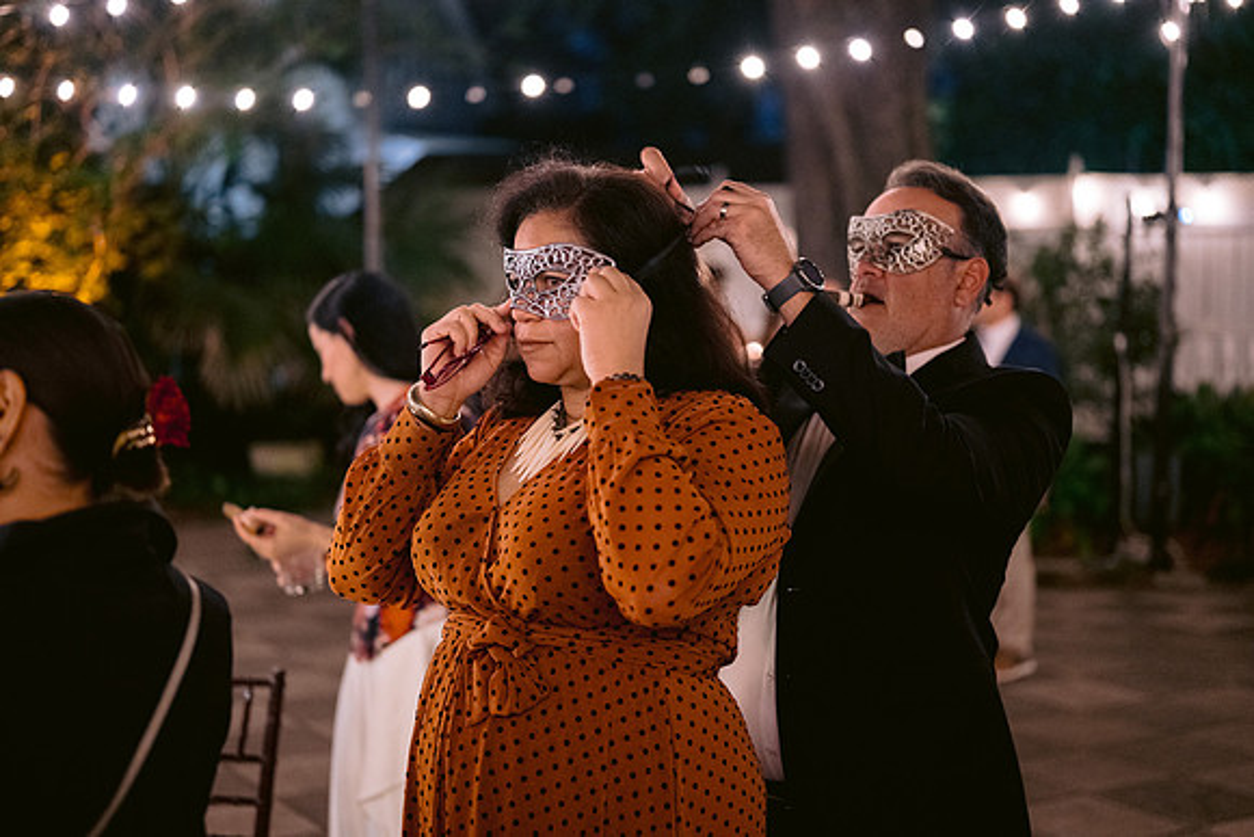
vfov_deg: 27.0
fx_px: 1742
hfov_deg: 39.6
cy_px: 418
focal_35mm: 50
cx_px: 627
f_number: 1.8
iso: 2000
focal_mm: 50
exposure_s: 1/40
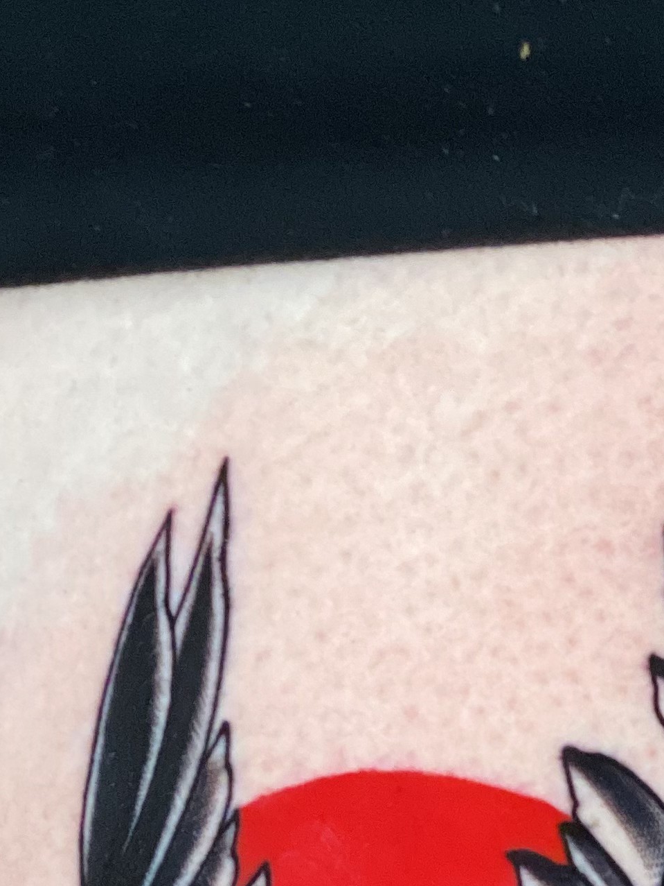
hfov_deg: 9.0
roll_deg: -2.2
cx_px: 477
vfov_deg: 11.6
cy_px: 1308
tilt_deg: -9.1
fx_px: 4193
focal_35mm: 164
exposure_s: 1/67
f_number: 2
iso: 250
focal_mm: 6
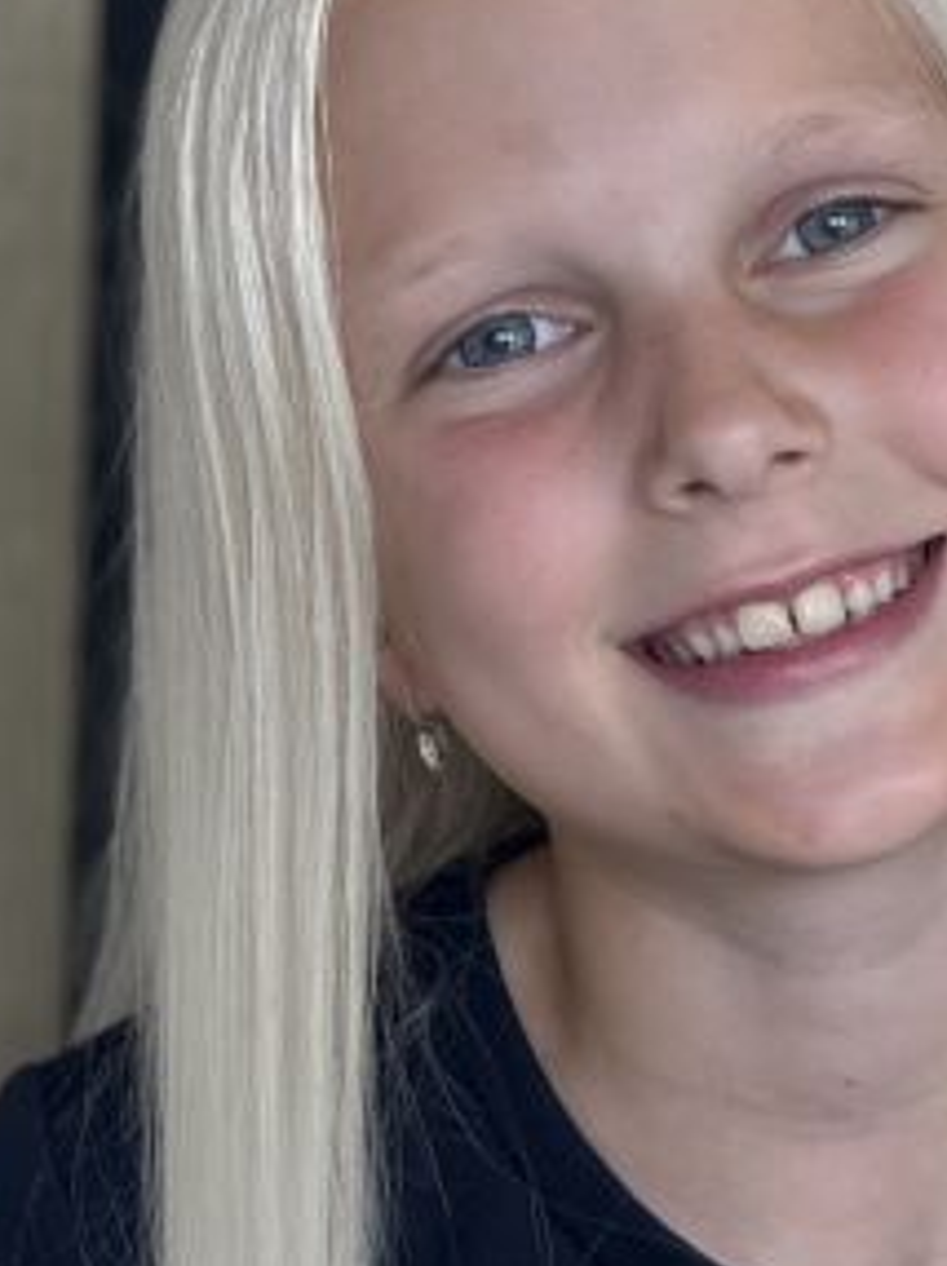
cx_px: 743
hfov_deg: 5.9
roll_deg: -3.4
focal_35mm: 252
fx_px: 9206
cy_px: 704
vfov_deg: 7.9
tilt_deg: -9.9
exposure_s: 1/100
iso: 160
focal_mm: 15.66
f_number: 2.8
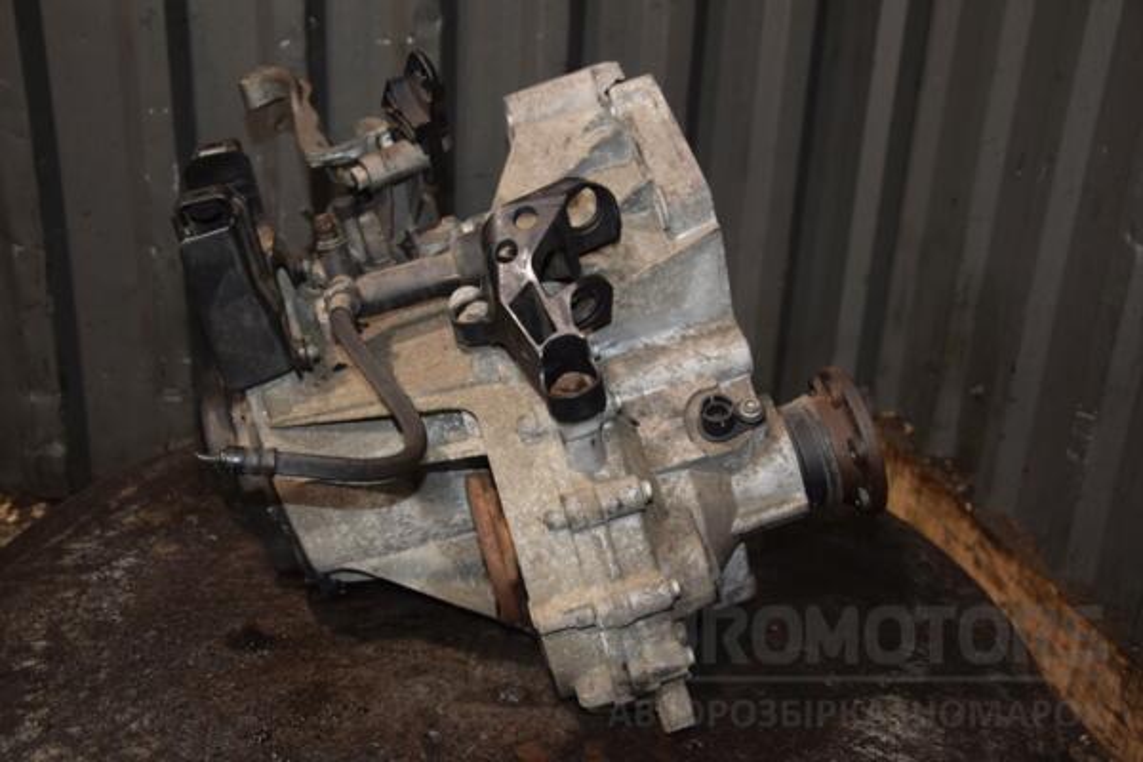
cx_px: 572
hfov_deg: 46.4
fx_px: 1333
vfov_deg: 31.9
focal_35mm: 42
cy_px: 381
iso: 800
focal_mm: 28
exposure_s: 1/60
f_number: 5
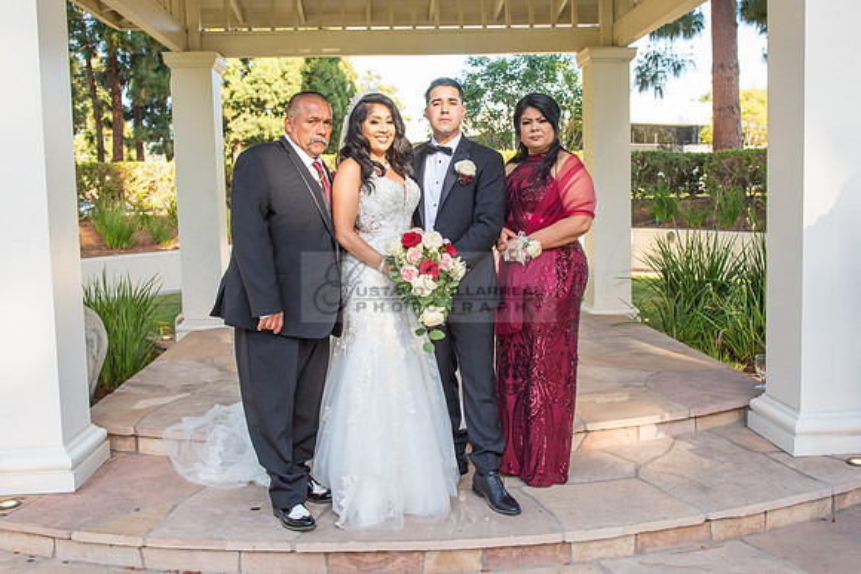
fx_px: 821
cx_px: 440
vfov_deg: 38.6
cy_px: 261
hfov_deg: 55.4
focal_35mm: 34
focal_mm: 29
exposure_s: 1/160
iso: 200
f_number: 5.6
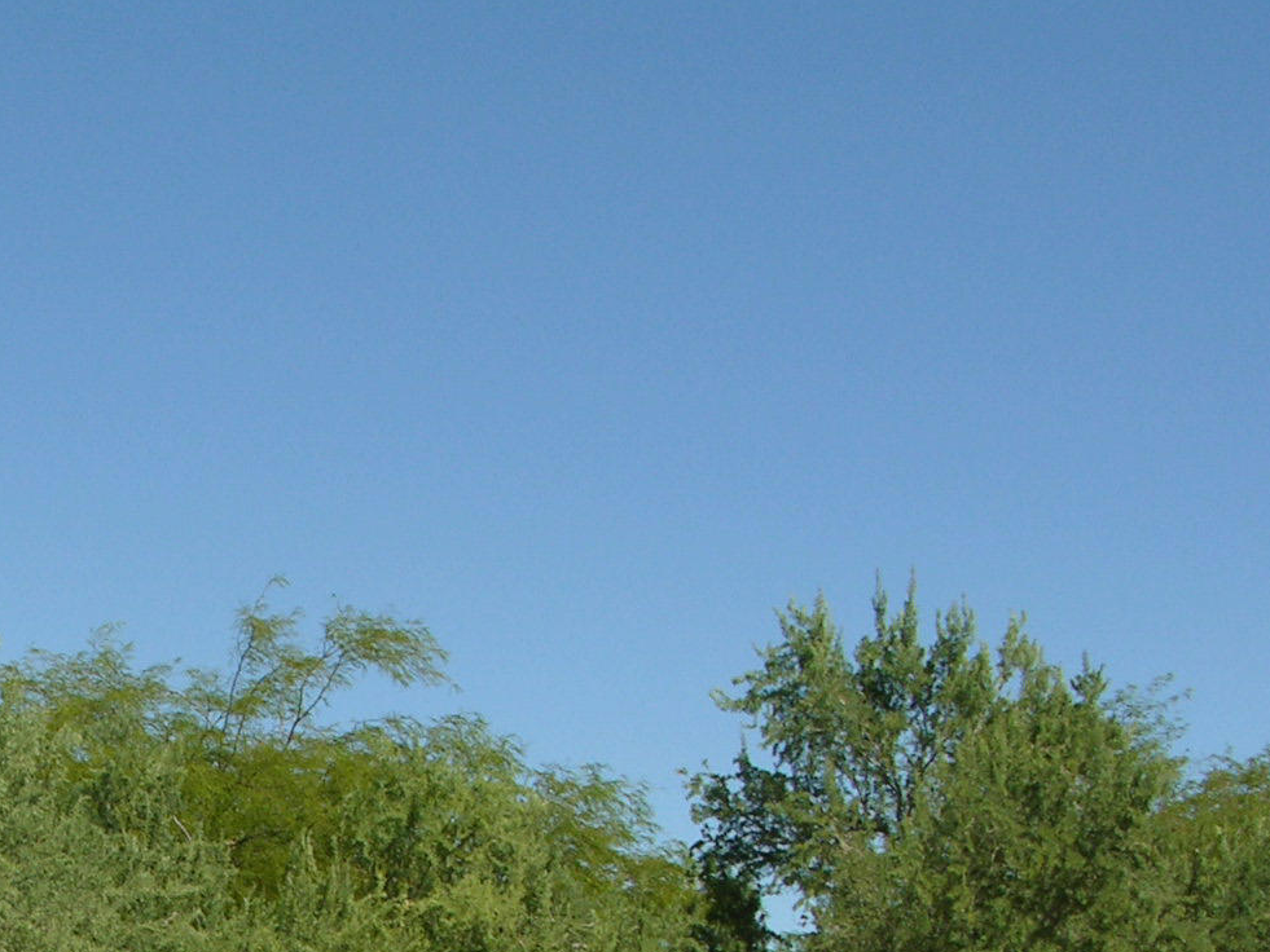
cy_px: 1224
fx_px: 3779
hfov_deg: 18.5
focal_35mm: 103
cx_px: -67
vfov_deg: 13.8
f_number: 7.2
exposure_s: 1/250
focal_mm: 10
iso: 50
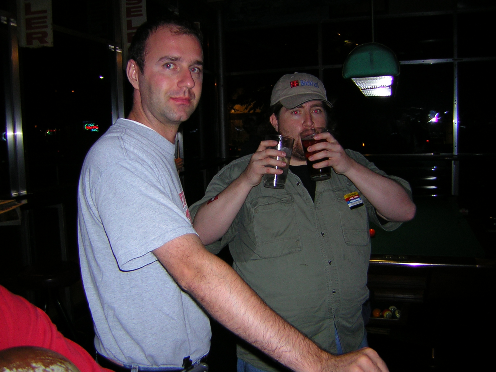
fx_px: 516
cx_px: 248
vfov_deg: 39.7
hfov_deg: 51.4
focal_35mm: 36
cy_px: 186
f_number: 2.6
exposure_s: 1/60.1
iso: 50
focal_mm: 4.7
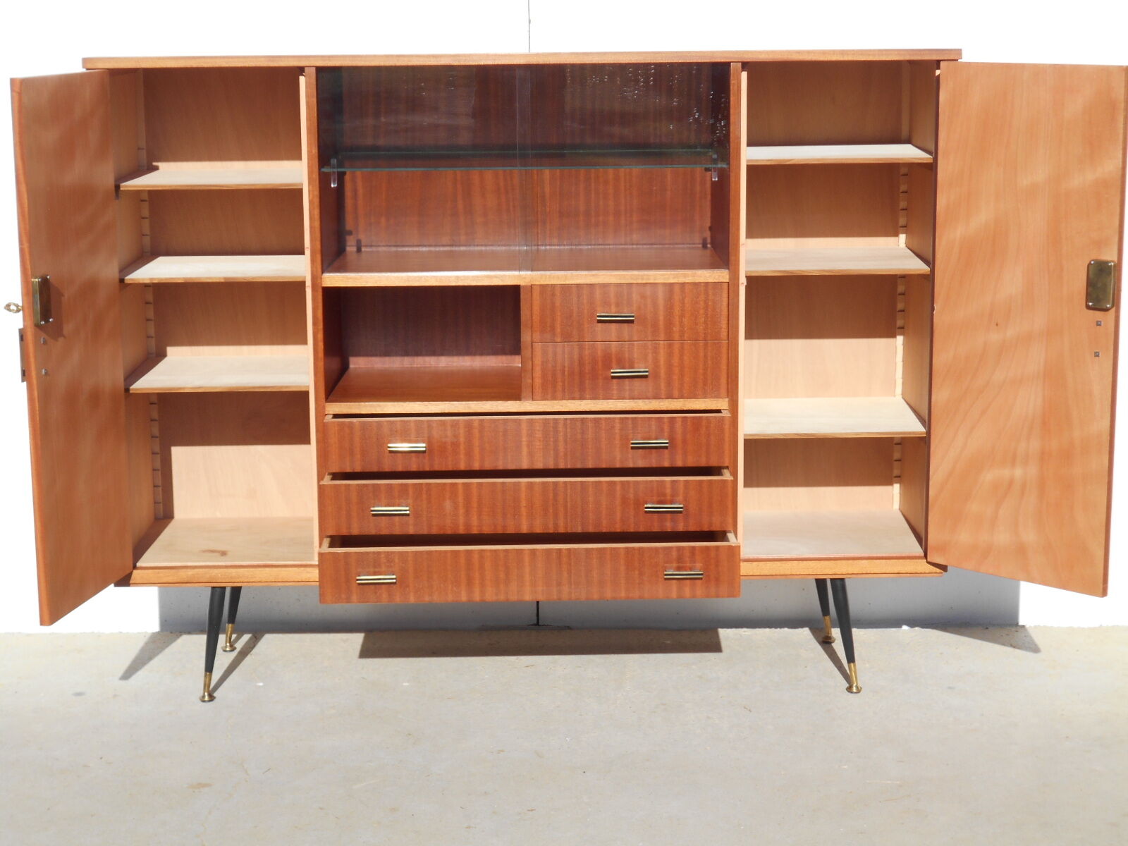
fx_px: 2151
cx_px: 564
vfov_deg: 22.3
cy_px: 423
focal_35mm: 66
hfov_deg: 29.4
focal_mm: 11.6
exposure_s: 1/400
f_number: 5.3
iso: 80
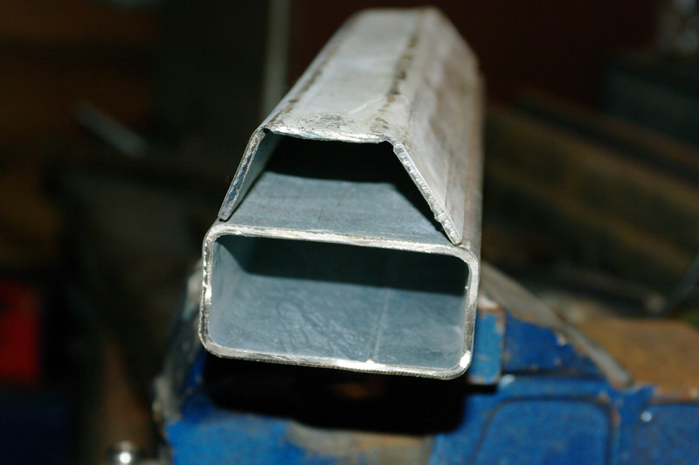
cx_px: 350
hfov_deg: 23.4
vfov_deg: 15.7
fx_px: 1688
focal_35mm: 87
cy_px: 232
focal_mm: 58
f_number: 7.1
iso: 800
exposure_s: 1/80
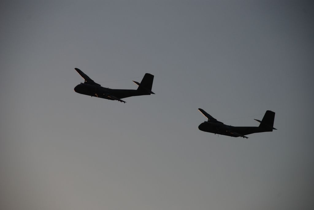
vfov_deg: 6.8
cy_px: 105
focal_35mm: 202
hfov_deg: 10.1
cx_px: 157
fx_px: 1768
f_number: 5.6
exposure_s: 1/400
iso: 200
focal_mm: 135
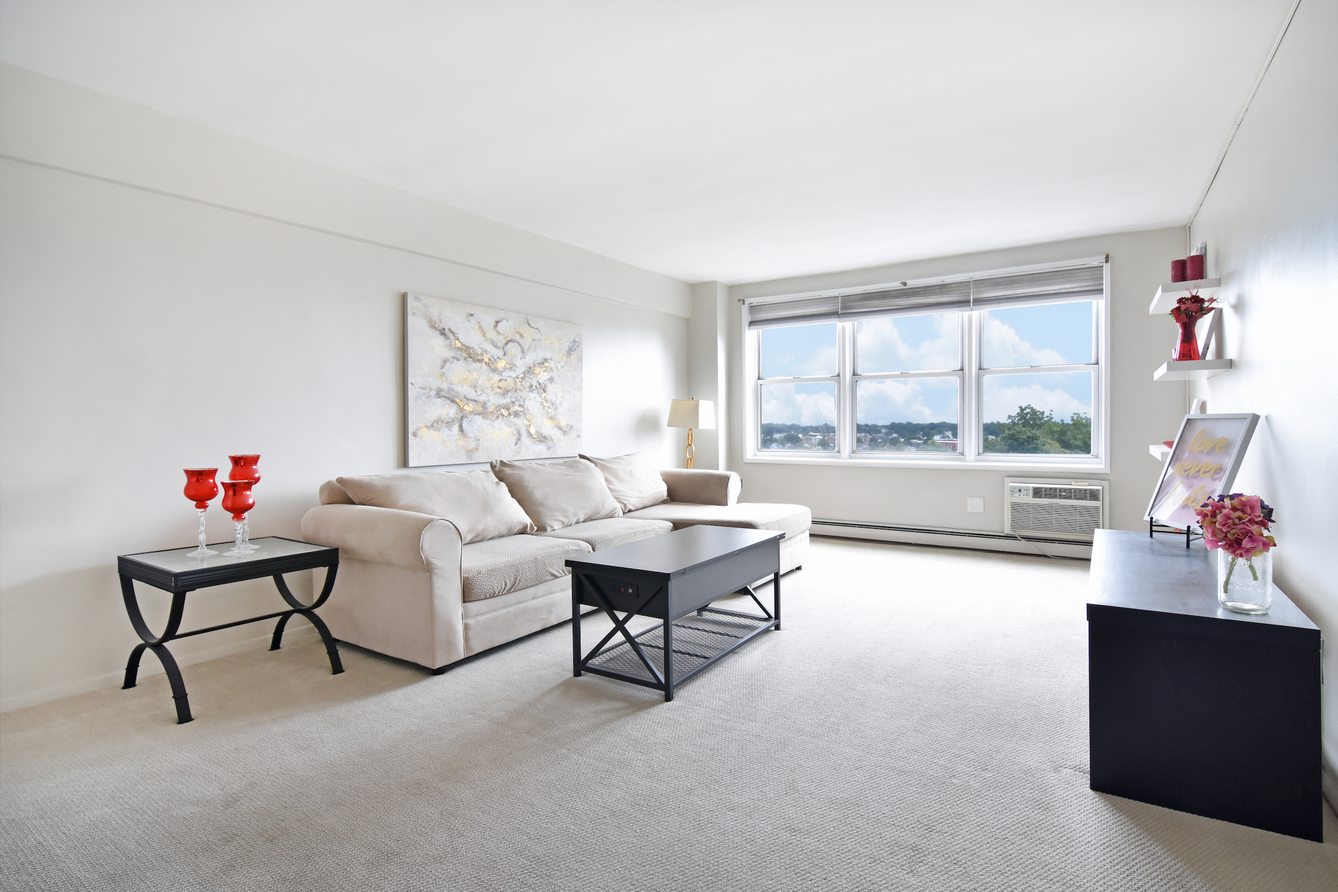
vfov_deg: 72.1
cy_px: 446
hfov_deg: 95.0
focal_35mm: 16
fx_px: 613
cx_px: 669
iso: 640
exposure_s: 1/30
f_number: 11
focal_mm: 11
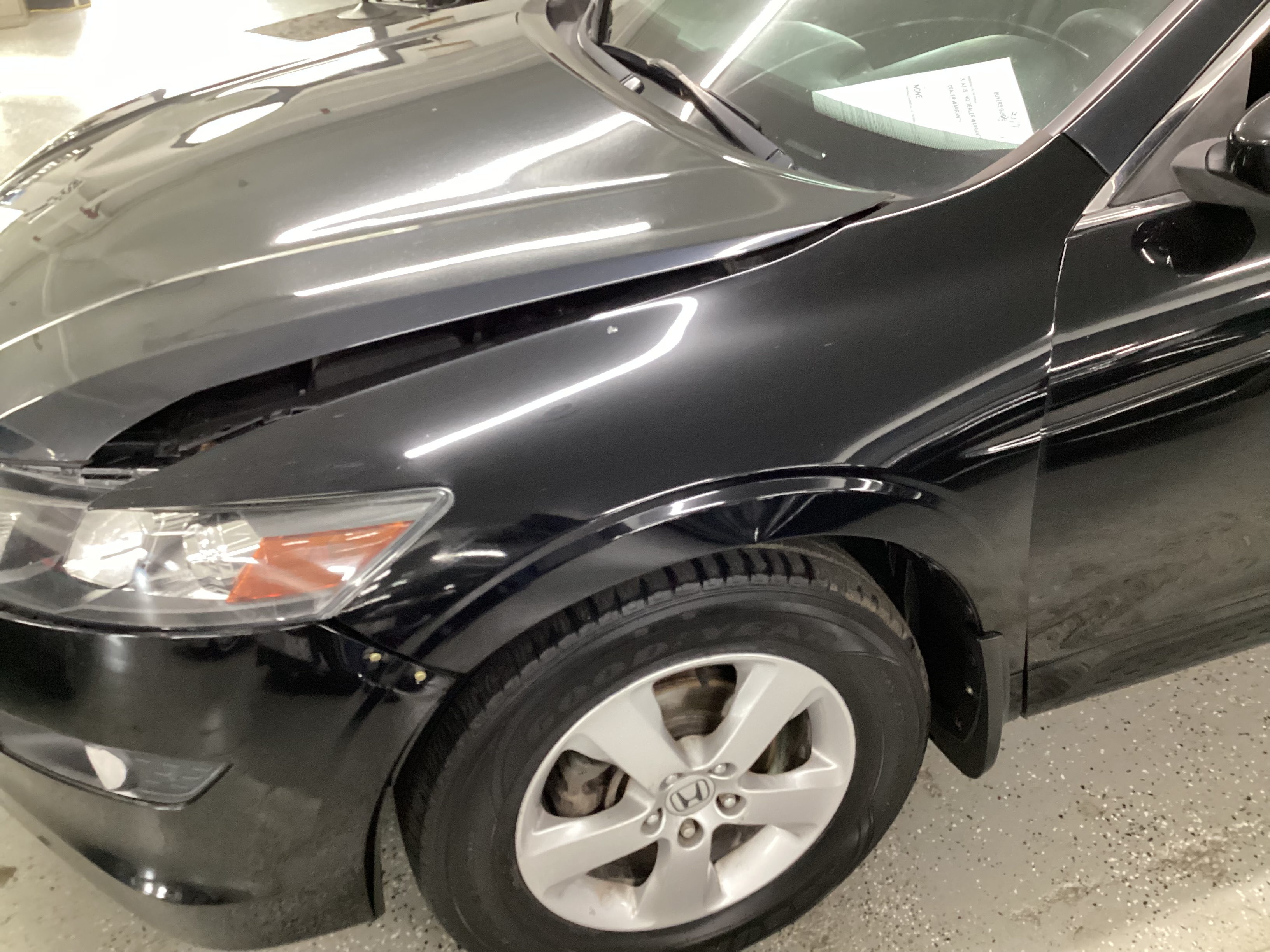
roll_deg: +2.1
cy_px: 476
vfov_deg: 45.4
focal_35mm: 31
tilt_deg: -33.0
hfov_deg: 58.4
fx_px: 1137
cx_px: 635
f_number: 2.4
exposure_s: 1/30
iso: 320
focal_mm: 3.3
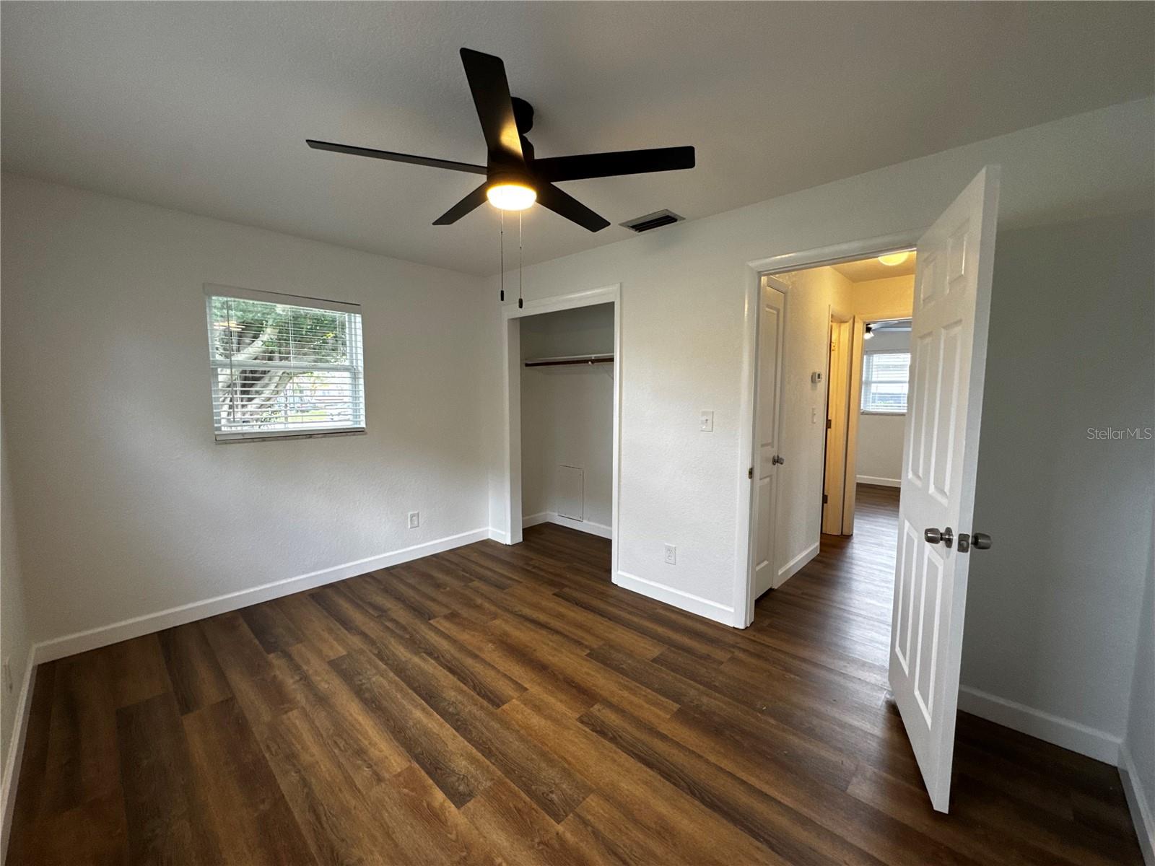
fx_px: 467
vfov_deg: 85.7
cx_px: 578
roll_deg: -0.7
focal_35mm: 14
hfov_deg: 102.1
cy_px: 433
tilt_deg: -5.5
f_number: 2.2
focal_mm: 2.22
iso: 200
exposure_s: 1/120
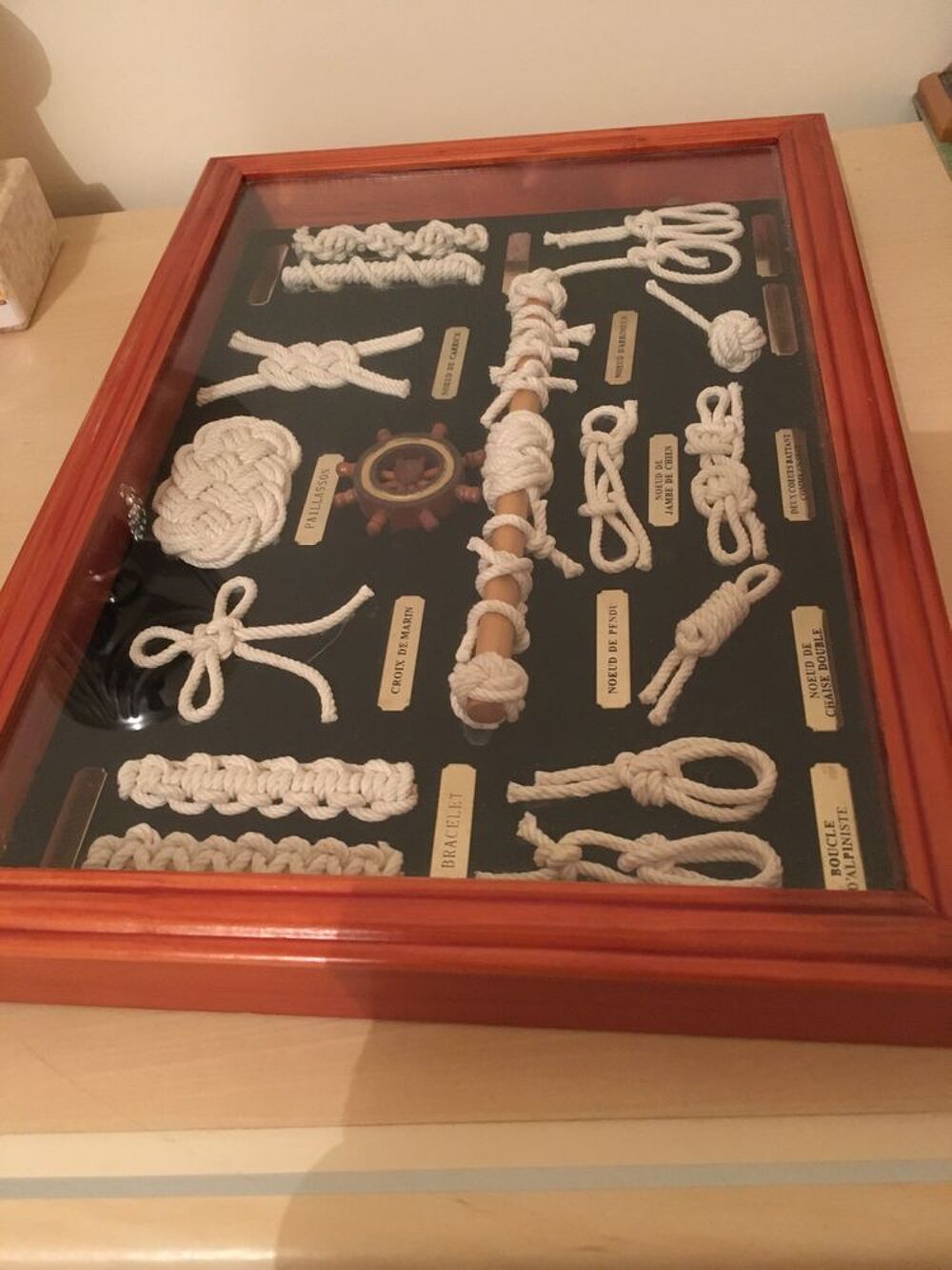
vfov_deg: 61.7
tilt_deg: -48.4
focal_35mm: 29
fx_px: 1063
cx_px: 476
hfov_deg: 48.2
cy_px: 635
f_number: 2.2
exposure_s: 1/17
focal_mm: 4.15
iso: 500
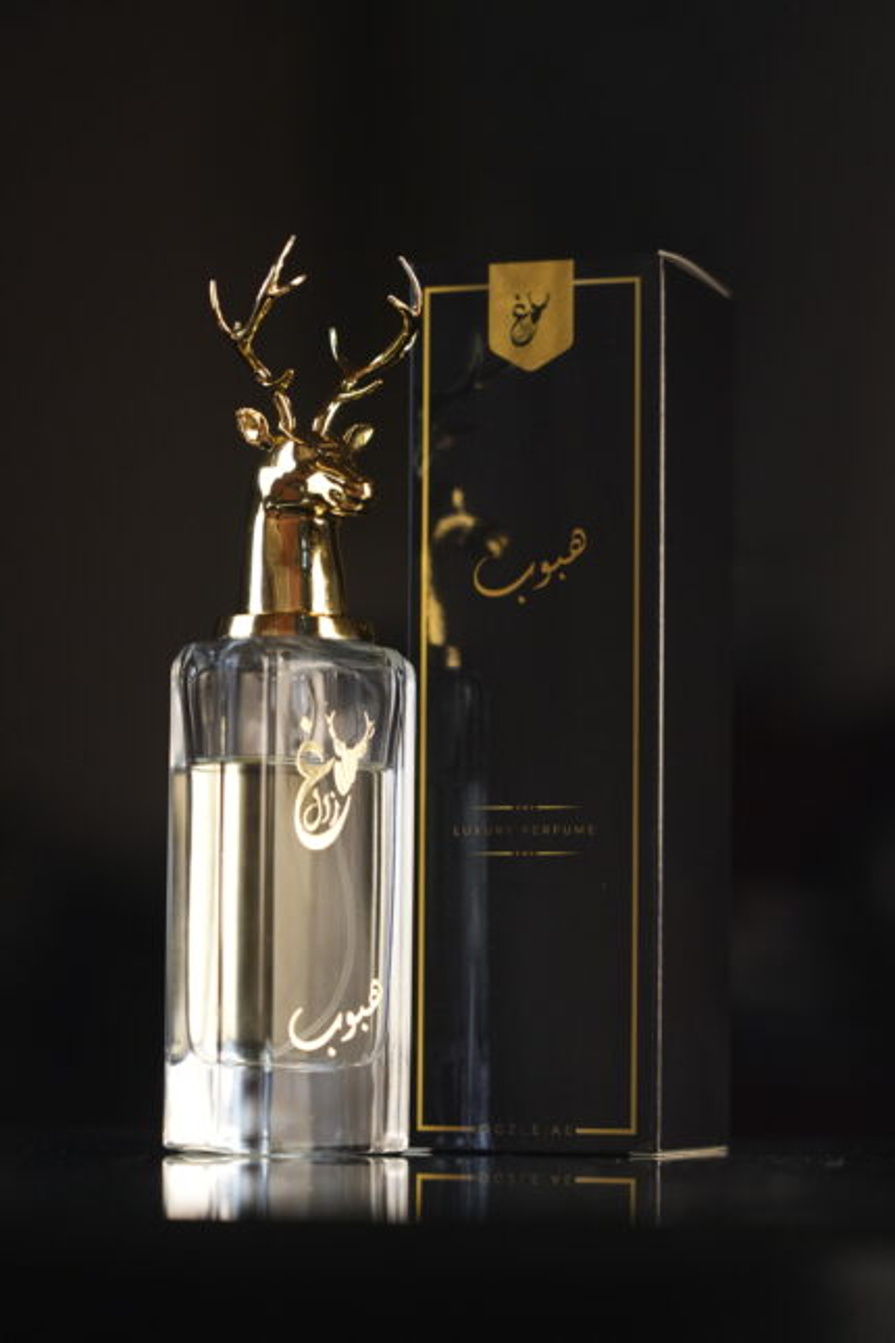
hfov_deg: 13.0
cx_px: 448
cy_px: 672
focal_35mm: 105
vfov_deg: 19.5
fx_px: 3915
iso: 2500
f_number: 4
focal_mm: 105
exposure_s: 1/160
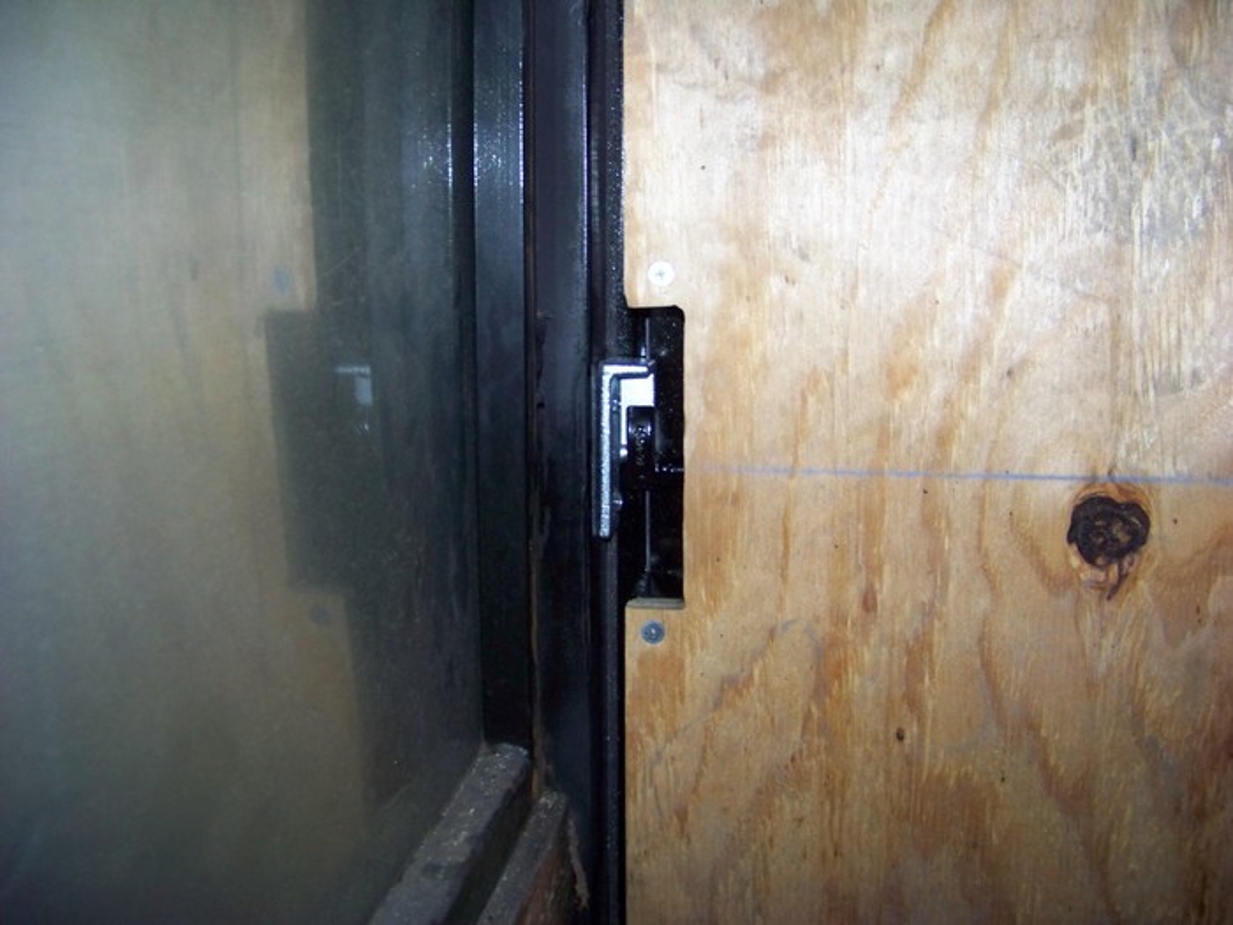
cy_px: 462
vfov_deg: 39.7
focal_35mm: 36
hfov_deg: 51.4
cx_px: 616
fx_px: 1282
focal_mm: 5.85
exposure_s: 1/30
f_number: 2.8
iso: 200
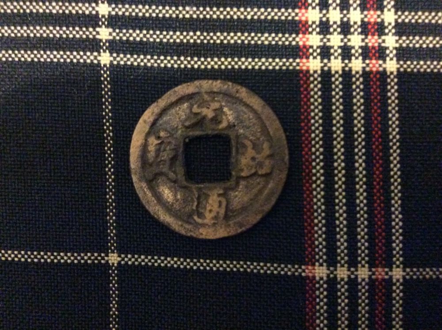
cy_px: 165
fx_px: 408
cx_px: 221
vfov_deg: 44.1
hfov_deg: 56.9
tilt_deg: -83.0
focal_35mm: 32
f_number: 2.4
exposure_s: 1/15
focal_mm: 3.3
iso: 800
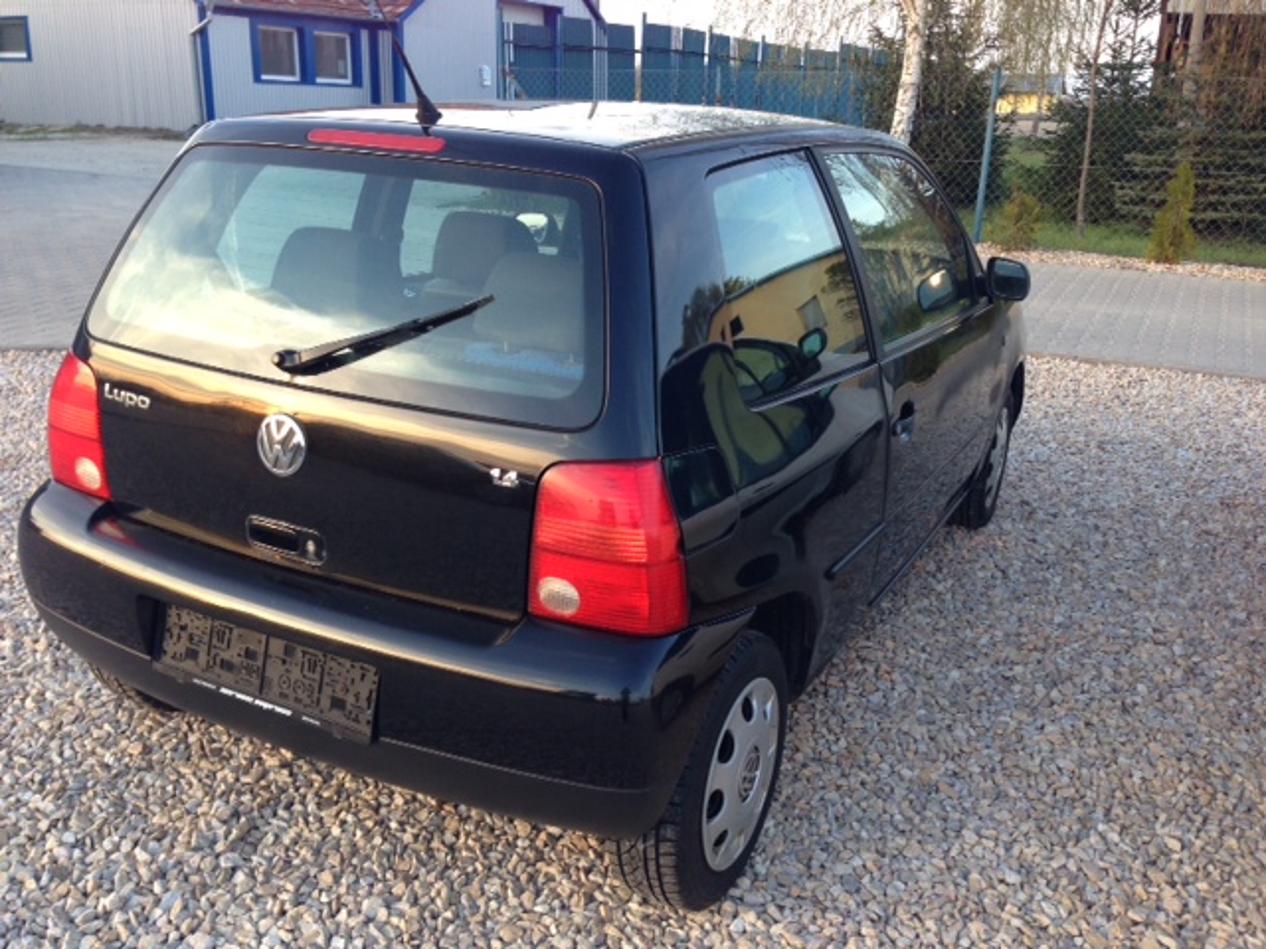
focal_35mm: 33
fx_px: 1207
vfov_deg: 42.9
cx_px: 633
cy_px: 474
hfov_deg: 55.4
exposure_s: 1/40
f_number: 2.4
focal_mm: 4.13
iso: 50
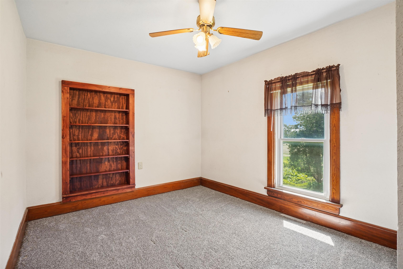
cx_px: 202
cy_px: 134
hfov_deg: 93.3
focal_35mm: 17
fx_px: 190
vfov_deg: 70.4
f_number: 9
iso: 400
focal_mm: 17
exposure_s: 1/20
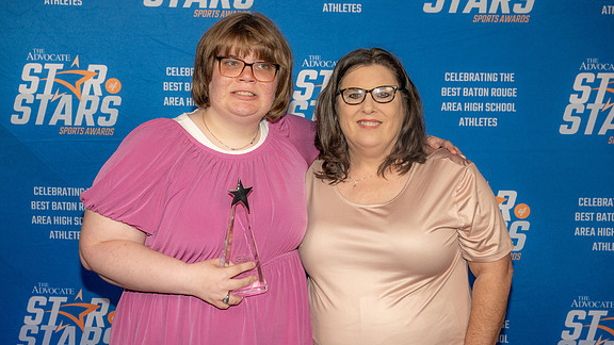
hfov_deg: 36.0
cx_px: 307
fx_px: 944
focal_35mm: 58
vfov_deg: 20.7
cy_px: 191
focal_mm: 55
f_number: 6.3
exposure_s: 1/100
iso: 320
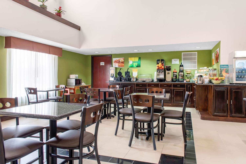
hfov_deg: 73.7
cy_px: 82
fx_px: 164
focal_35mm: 24
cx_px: 123
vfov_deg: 53.2
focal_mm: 24
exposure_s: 1/8
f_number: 11
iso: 400
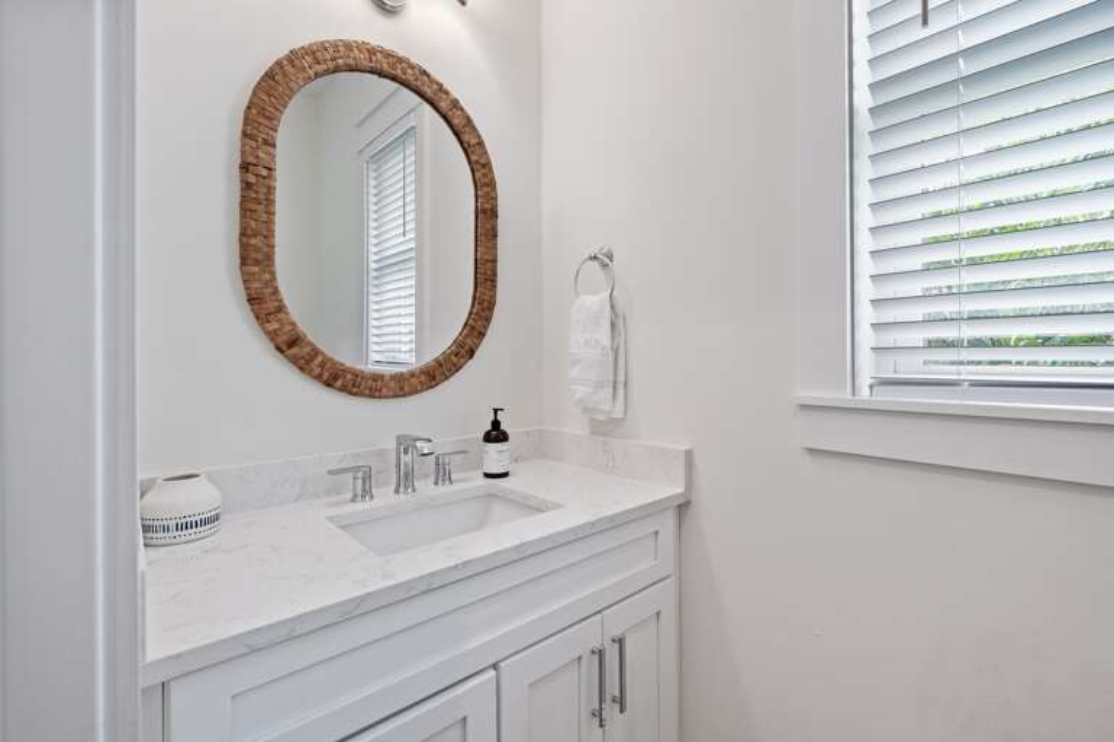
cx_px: 557
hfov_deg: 100.4
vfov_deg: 77.3
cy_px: 371
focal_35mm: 15
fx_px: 464
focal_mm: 10
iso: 640
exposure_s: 1/15
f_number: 6.4
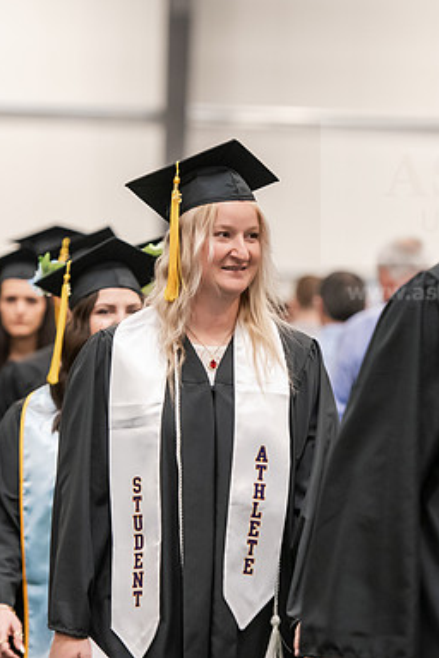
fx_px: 3731
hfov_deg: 6.7
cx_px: 269
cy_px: 328
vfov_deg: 10.1
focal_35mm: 204
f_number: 3.2
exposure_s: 1/200
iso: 2500
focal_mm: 135
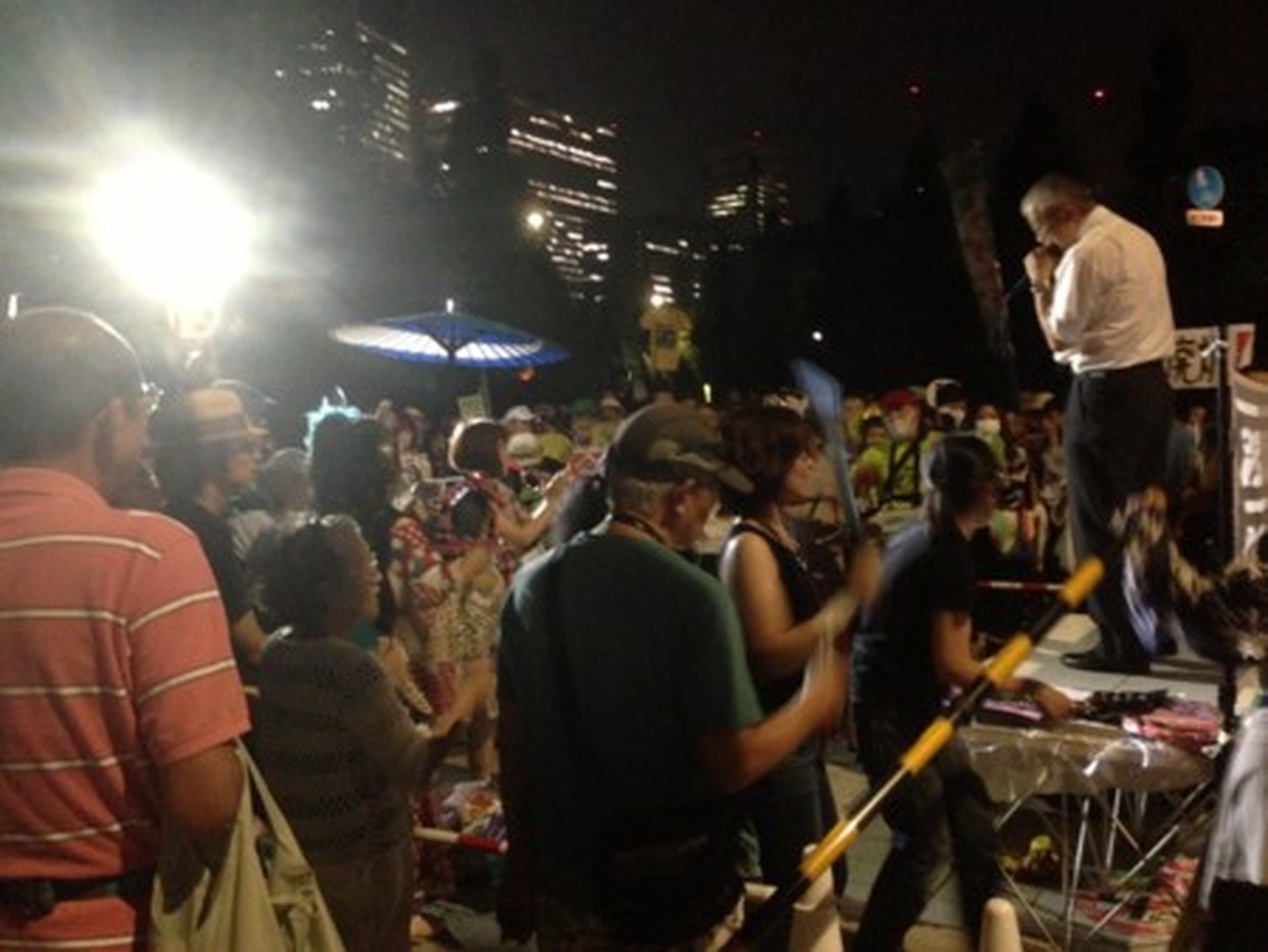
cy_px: 476
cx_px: 634
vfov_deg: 43.0
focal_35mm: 33
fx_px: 1209
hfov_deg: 55.3
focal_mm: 4.13
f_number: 2.4
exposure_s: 1/20
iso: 640
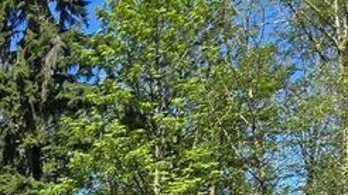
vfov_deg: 15.7
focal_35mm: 59
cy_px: 398
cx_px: -168
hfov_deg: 26.3
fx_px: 544
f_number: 2.2
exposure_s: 1/1325
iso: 50
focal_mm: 2.2
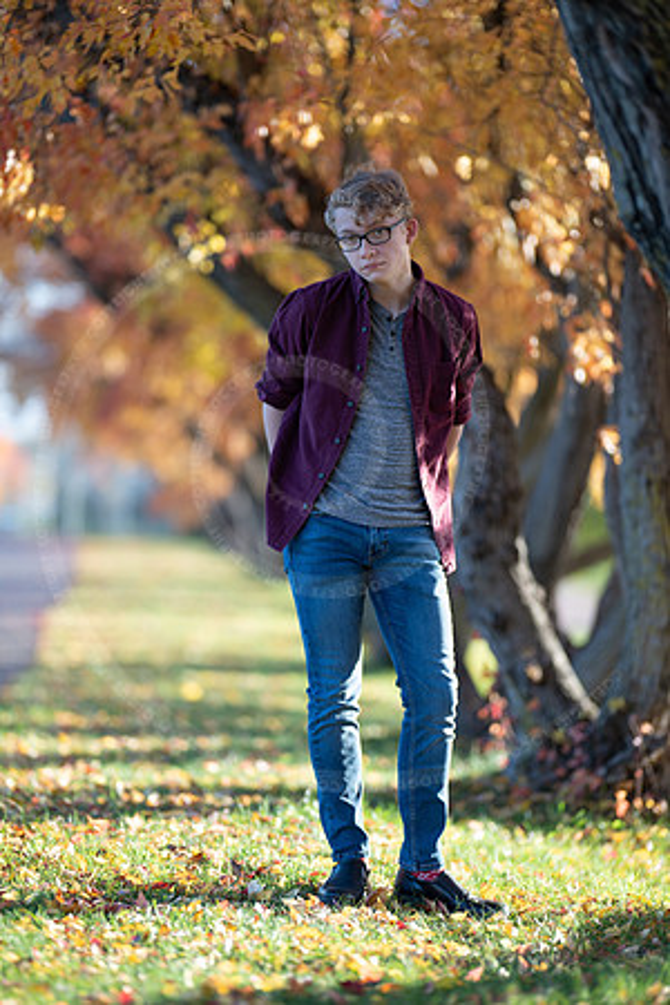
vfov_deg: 23.9
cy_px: 502
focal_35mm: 85
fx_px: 2373
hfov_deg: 16.1
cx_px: 335
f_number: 1.2
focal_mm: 85
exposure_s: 1/640
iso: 80
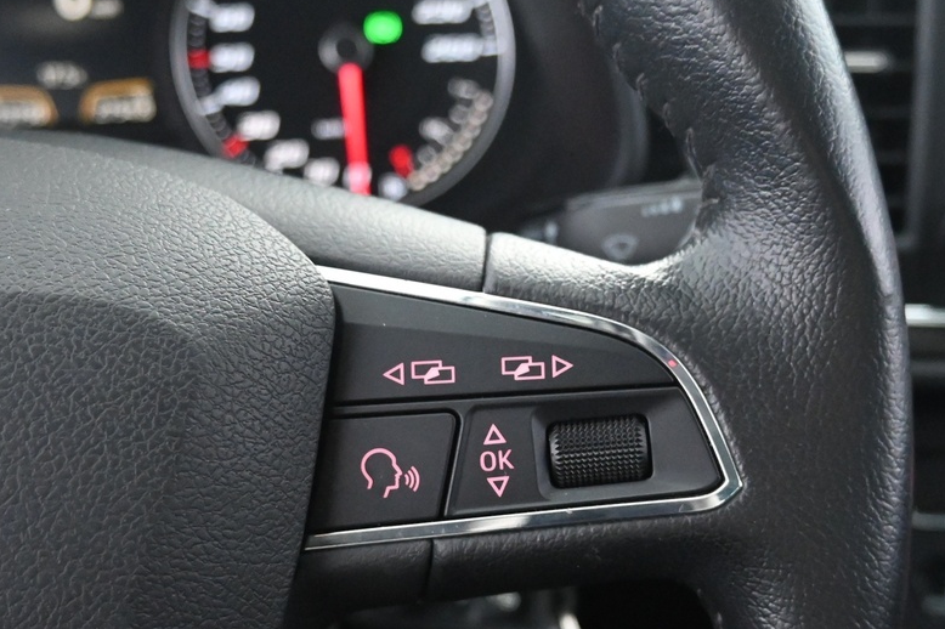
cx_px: 593
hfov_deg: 39.3
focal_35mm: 50
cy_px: 436
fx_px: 1312
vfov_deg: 26.8
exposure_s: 1/30
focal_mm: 16
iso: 4000
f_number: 3.5
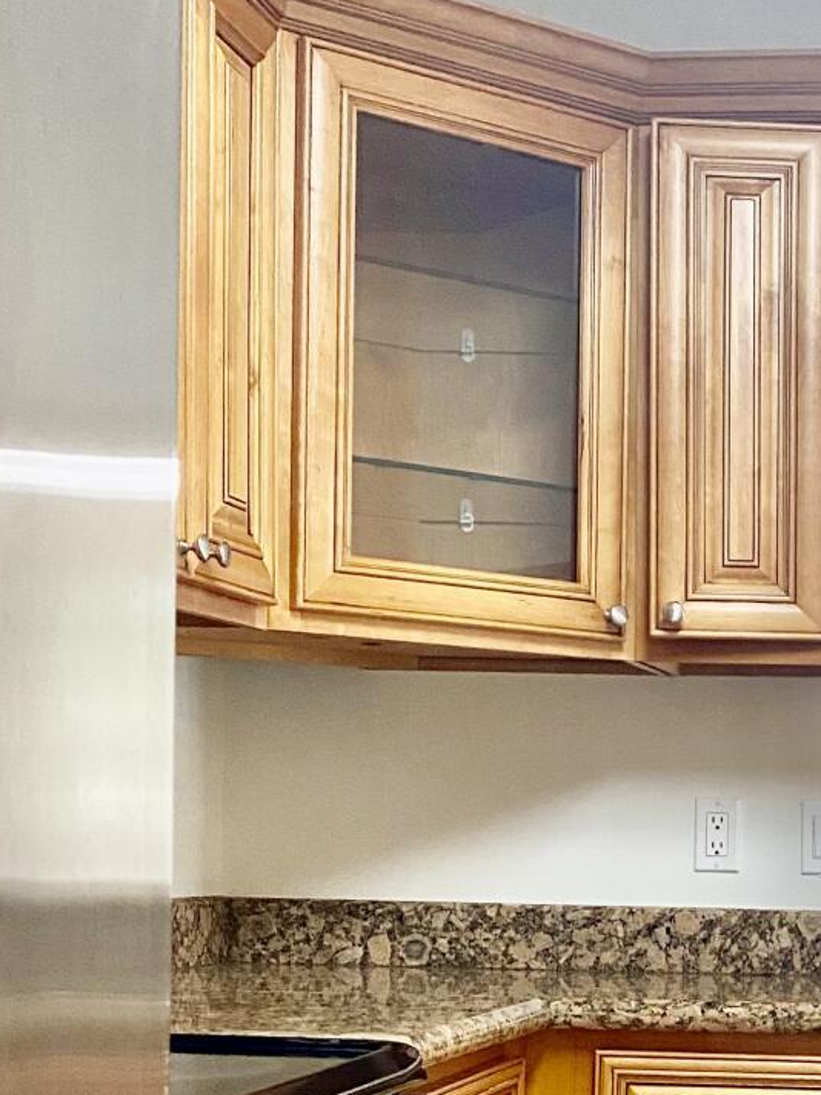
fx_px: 2308
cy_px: 894
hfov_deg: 19.1
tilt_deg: -1.0
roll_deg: -1.2
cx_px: 967
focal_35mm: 73
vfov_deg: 26.1
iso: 160
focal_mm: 4.25
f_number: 1.8
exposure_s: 1/60
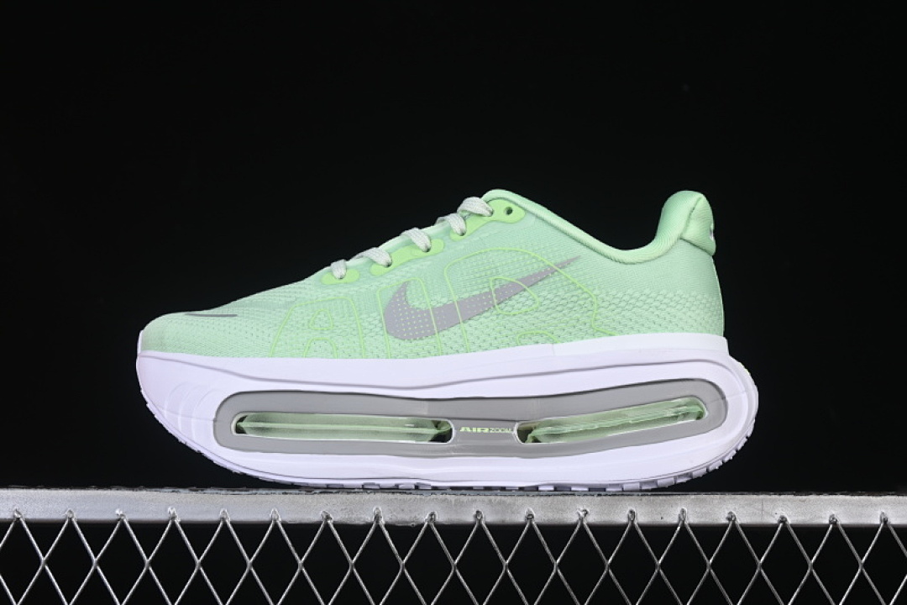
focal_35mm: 75
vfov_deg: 18.2
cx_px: 454
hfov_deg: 27.0
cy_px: 302
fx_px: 1889
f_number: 8
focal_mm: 50
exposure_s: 1/100
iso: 160
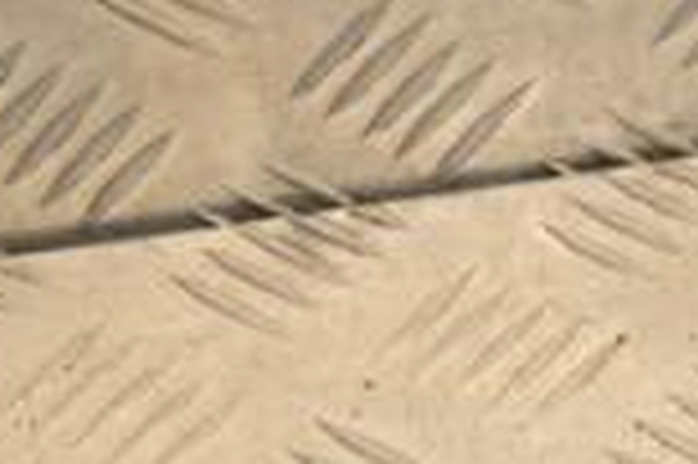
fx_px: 5073
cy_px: 653
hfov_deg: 7.9
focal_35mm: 262
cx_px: 491
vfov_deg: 5.2
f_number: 9
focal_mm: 45
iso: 800
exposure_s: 1/200
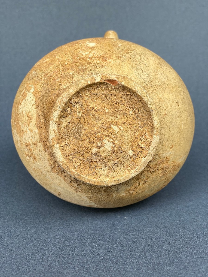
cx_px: 104
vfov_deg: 36.8
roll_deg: +0.8
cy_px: 138
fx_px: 417
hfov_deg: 28.0
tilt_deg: -16.2
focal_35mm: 52
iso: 25
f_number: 2
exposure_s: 1/204
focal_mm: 6
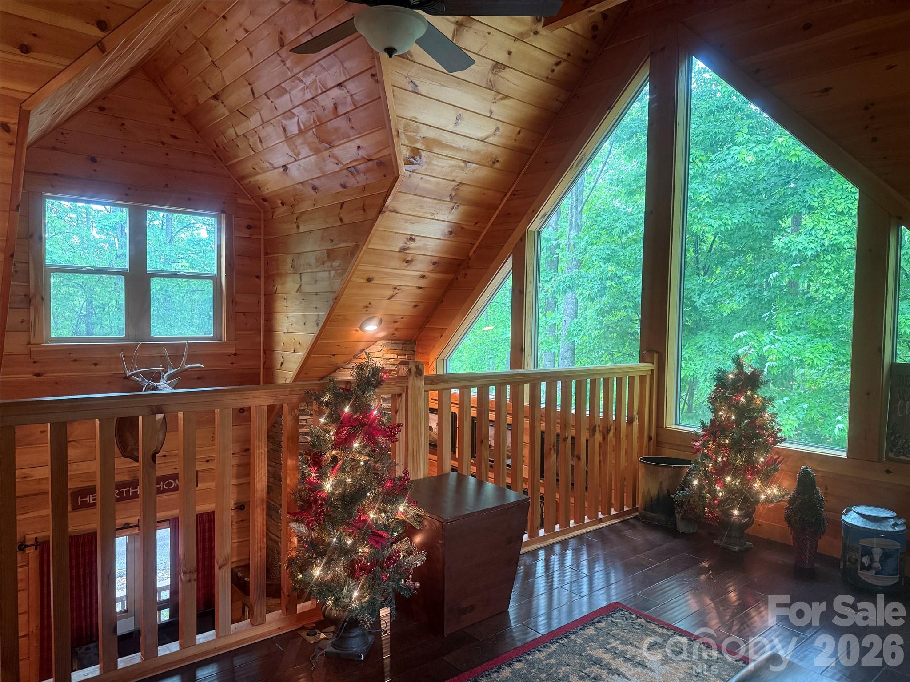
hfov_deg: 71.6
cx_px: 455
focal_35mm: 24
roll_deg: -0.7
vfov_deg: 56.8
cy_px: 341
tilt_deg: -1.9
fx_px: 631
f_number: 1.78
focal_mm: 6.76
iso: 400
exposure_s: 1/60
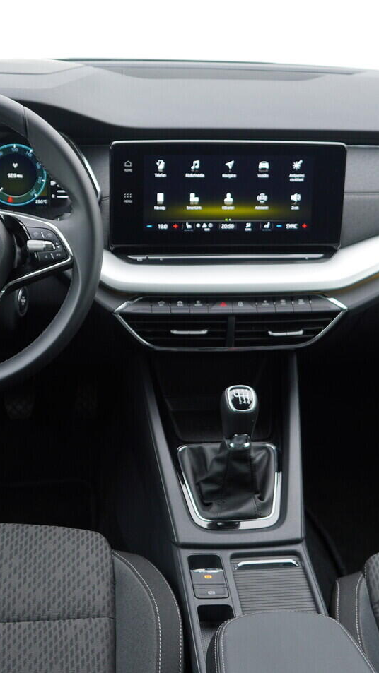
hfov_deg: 21.1
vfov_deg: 36.6
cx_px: 182
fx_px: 1018
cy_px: 335
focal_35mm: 57
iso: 160
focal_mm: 24
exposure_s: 1/40
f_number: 2.8
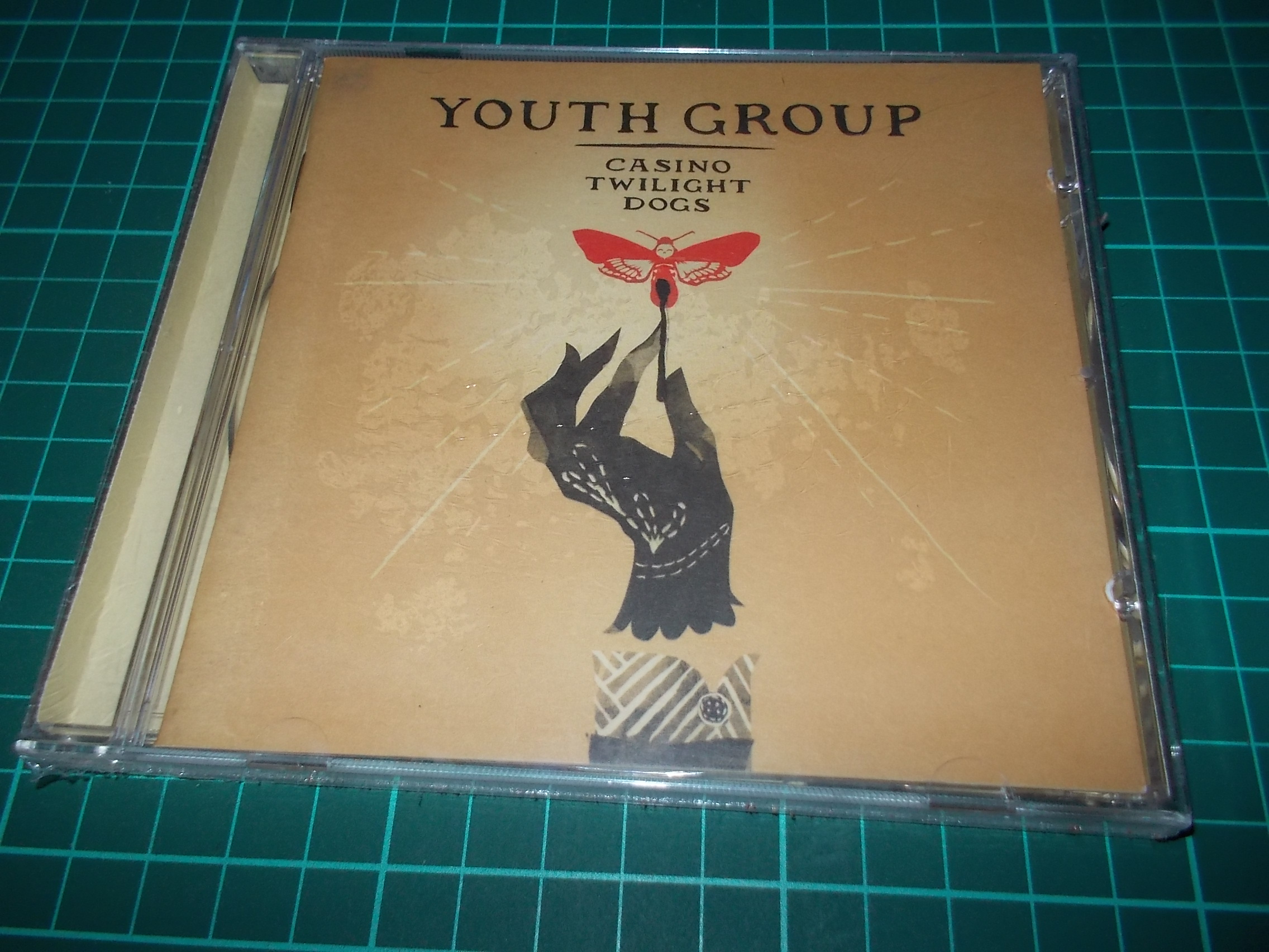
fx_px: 1063
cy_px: 476
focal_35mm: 29
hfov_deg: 61.7
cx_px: 634
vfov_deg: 48.2
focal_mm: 4.1
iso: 200
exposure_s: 1/30
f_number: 3.3
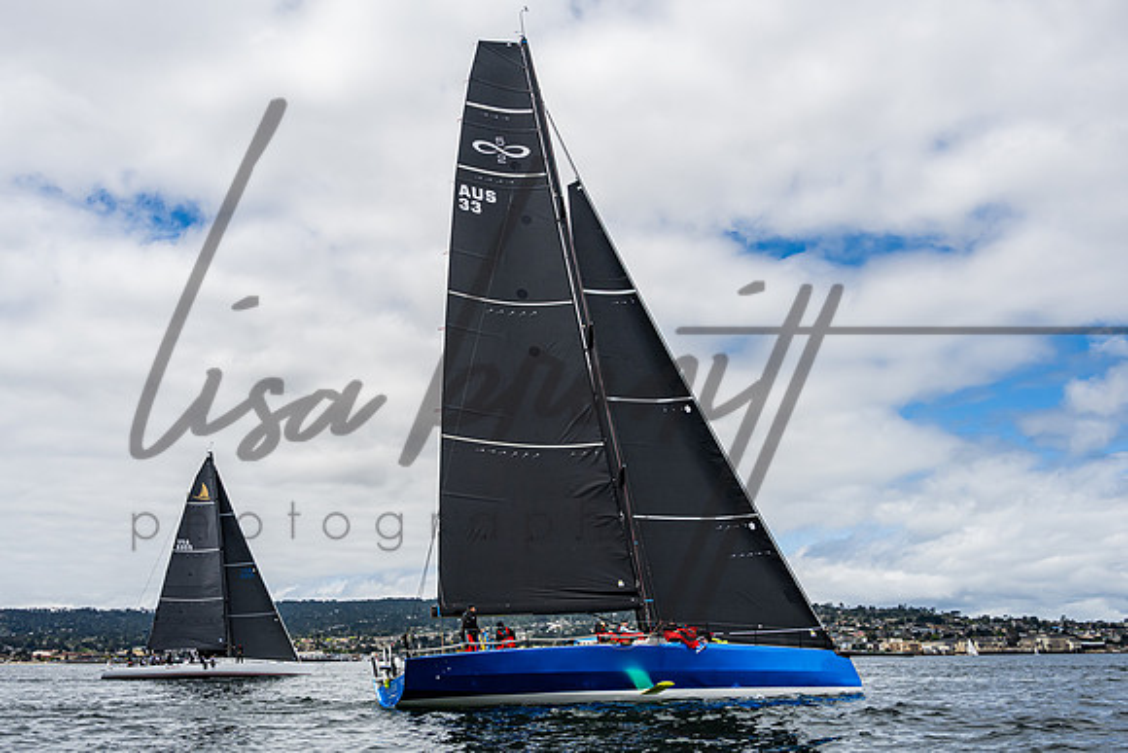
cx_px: 495
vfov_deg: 38.4
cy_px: 428
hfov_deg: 55.1
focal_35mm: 34
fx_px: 1078
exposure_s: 1/2000
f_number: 7.1
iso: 500
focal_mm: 28
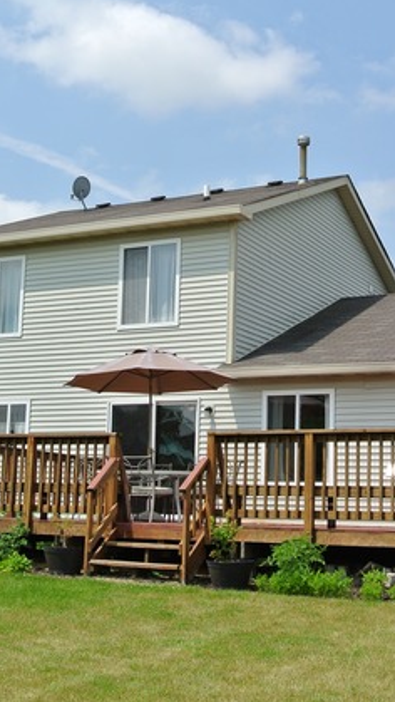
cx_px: 238
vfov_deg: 37.2
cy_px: 348
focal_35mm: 56
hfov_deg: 21.4
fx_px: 1042
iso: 100
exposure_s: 1/800
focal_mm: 13.1
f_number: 5
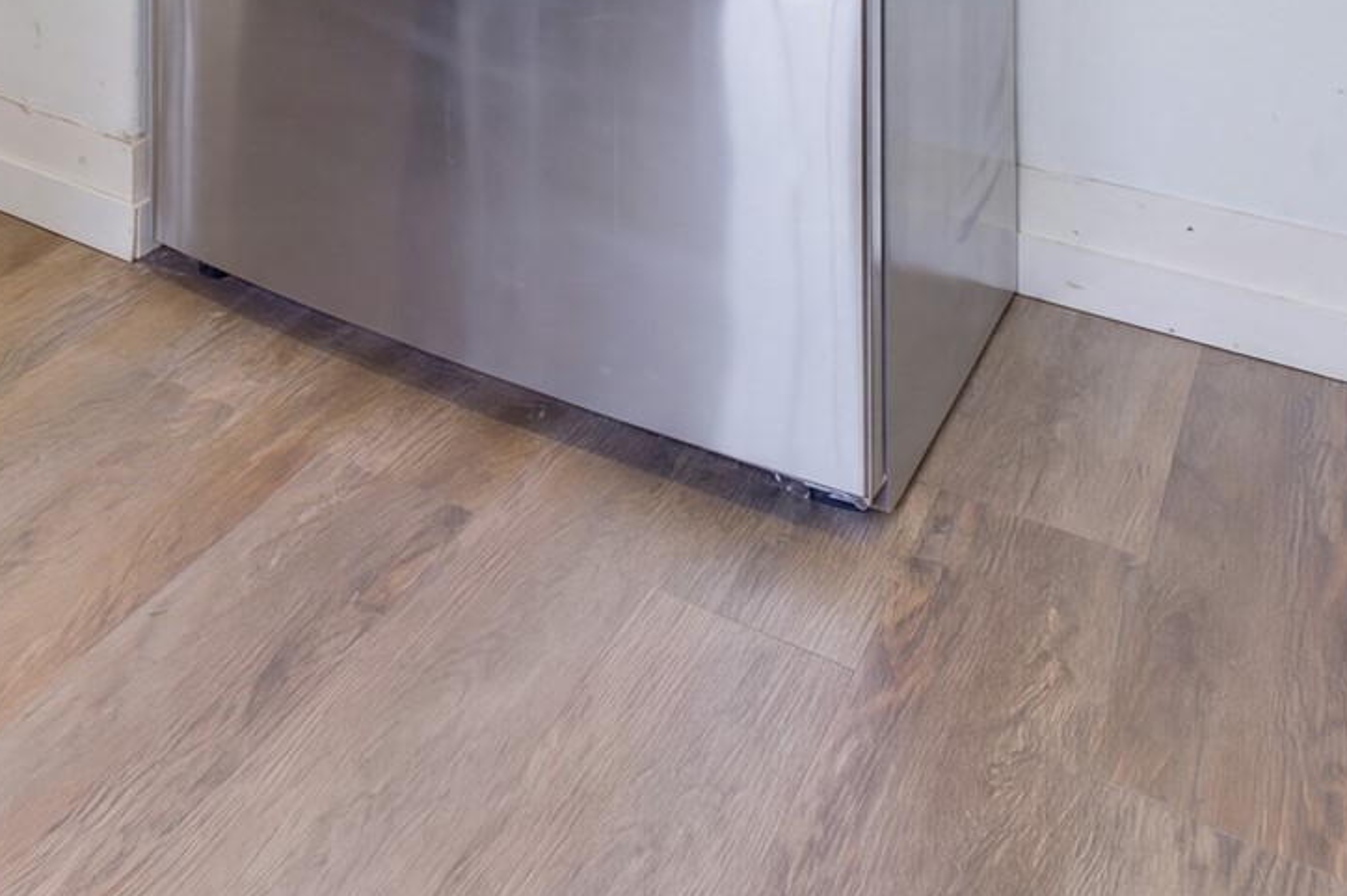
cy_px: -402
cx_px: -299
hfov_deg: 34.8
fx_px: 1638
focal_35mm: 44
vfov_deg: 24.6
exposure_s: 1
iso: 320
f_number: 8
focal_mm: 14.6
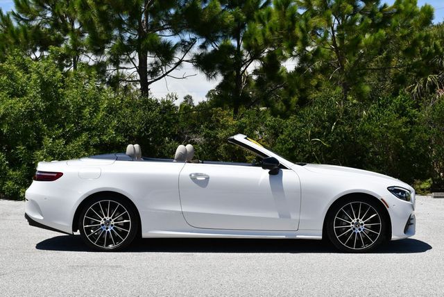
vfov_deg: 21.3
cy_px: 148
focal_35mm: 64
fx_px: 790
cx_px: 222
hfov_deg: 31.4
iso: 100
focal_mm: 32
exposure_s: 1/320
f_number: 9
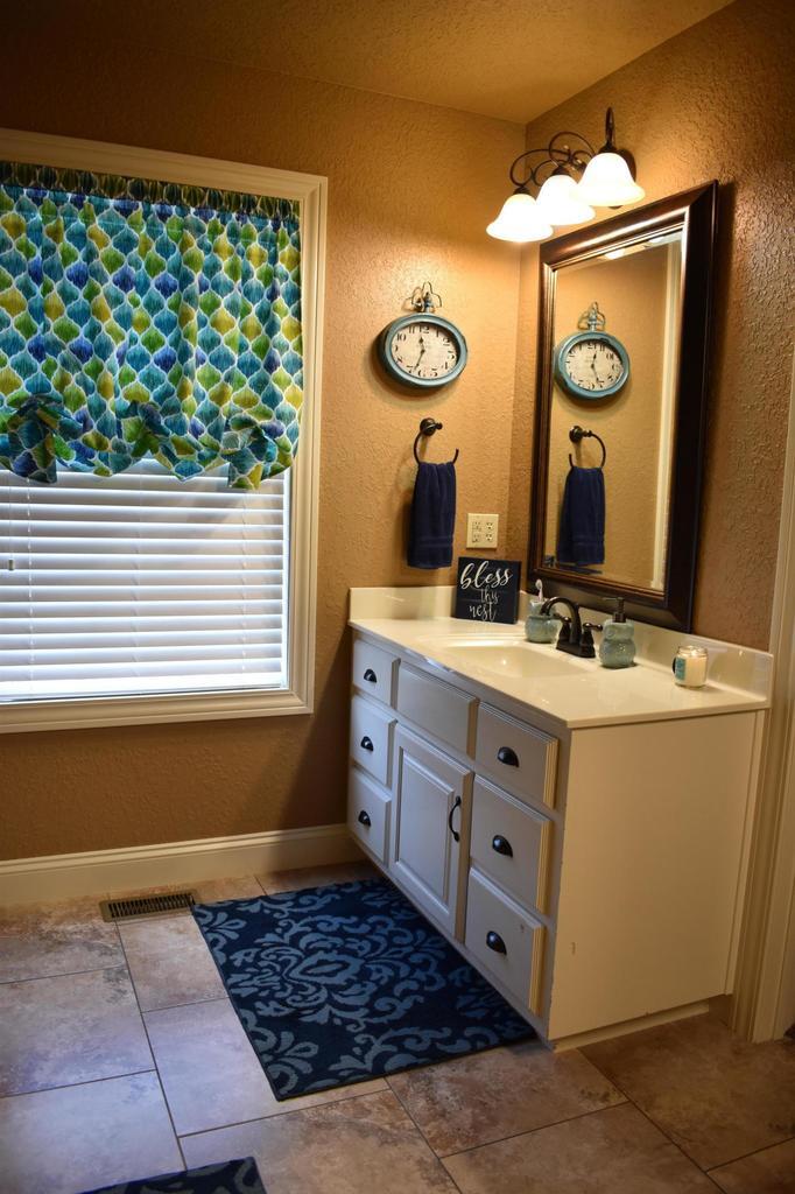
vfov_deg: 67.4
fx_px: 895
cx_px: 398
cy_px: 597
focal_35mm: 27
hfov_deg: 47.9
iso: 400
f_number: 4.5
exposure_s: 1/80
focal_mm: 18
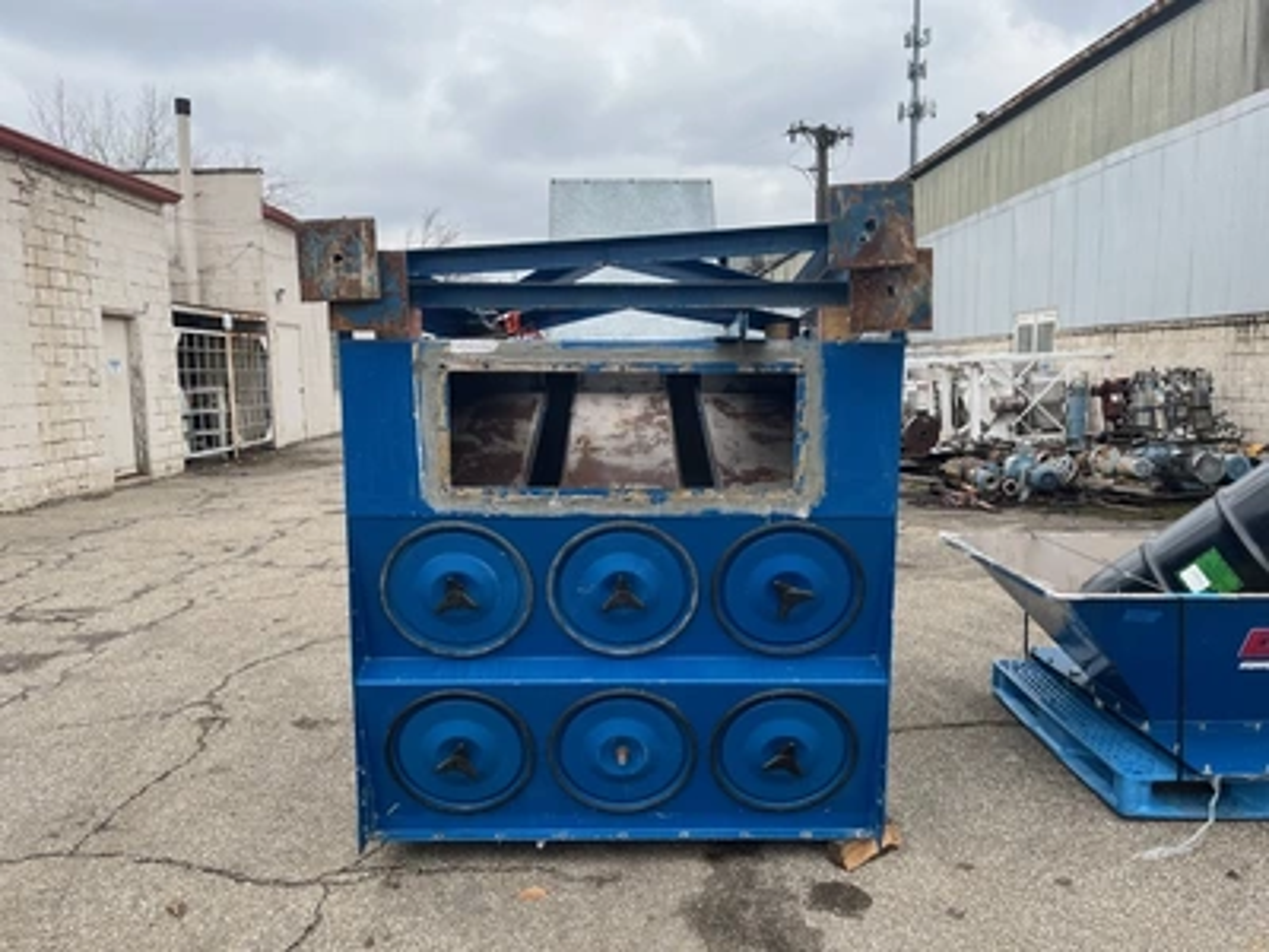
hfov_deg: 67.3
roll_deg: +3.3
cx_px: 634
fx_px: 953
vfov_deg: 53.1
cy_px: 476
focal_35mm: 26
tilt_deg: -5.0
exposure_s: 1/827
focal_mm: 5.1
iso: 50
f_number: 1.6
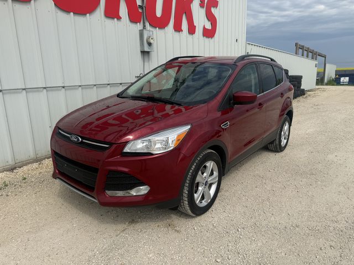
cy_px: 132
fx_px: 245
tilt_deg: -10.1
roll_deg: +2.3
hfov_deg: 71.6
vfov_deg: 56.8
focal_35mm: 24
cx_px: 177
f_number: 1.78
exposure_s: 1/6711
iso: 80
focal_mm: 6.76
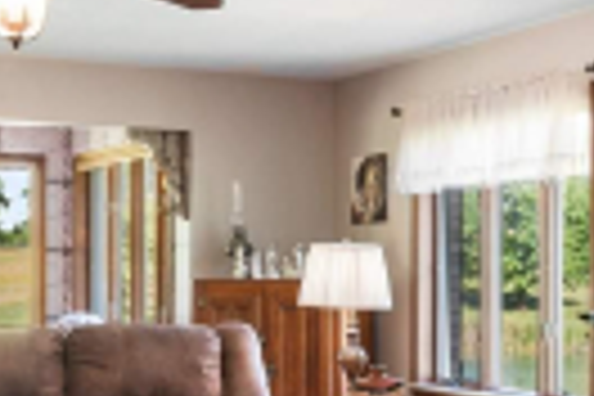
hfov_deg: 22.5
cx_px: 560
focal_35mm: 88
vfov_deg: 15.5
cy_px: 248
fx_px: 1449
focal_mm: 15.5
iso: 100
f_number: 9
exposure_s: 1/2
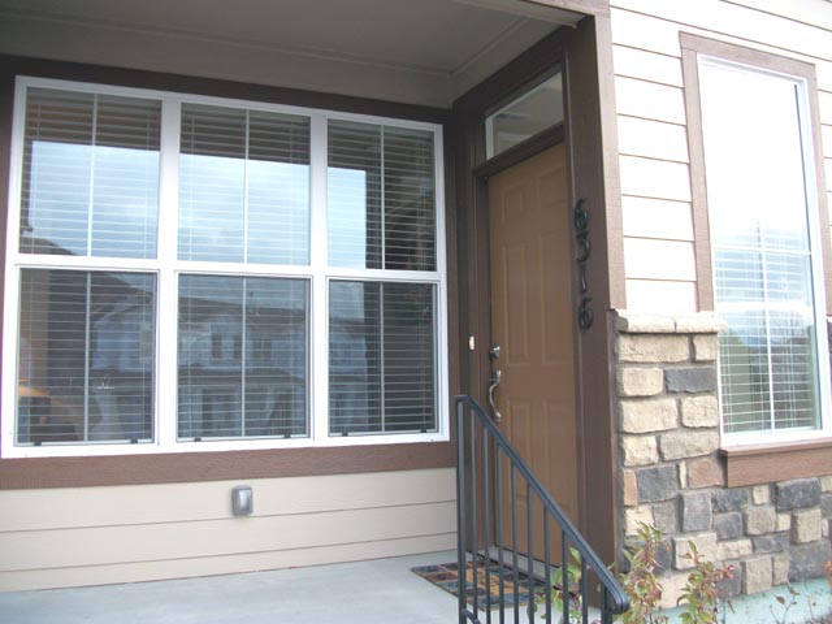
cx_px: 416
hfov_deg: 56.8
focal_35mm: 32
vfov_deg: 44.2
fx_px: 769
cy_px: 312
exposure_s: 1/80
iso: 80
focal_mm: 5.7
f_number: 2.9
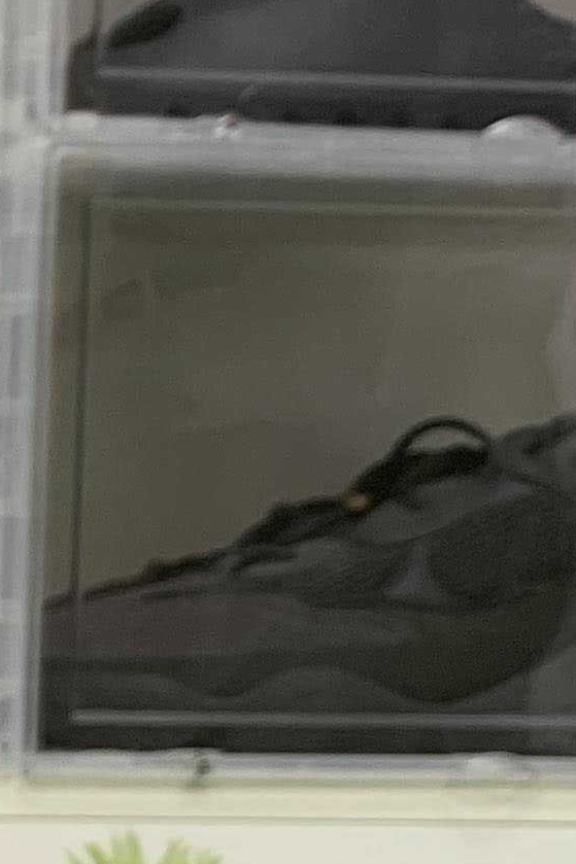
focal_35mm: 130
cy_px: 845
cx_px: -838
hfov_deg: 9.3
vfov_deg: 15.5
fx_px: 3121
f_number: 1.8
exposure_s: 1/64
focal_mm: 4.25
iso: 100
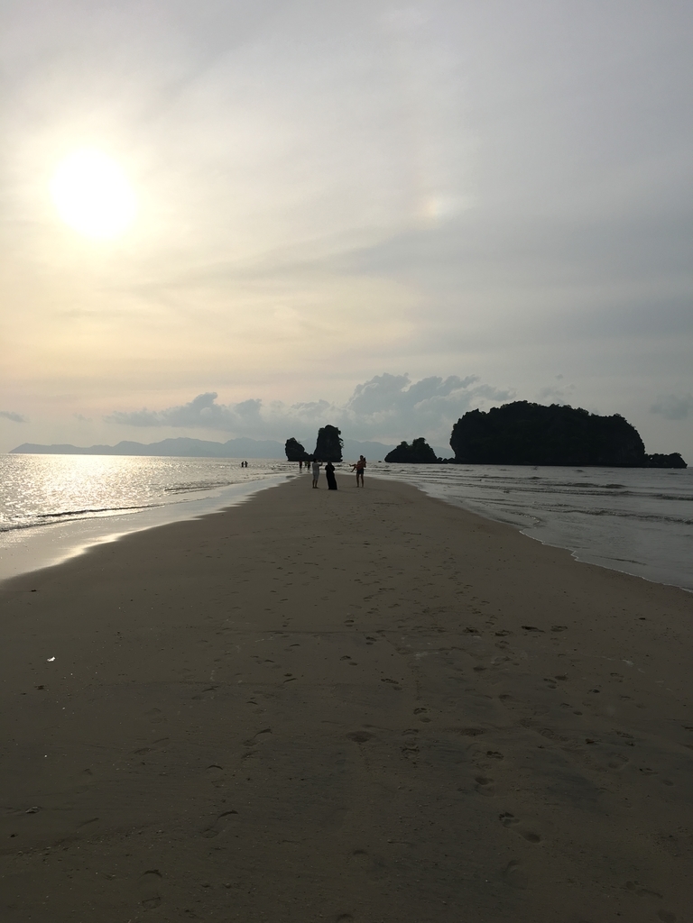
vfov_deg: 61.7
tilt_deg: +0.6
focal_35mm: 29
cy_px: 462
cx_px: 346
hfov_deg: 48.2
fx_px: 774
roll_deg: -1.7
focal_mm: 4.15
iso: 25
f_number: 2.2
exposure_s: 1/1099
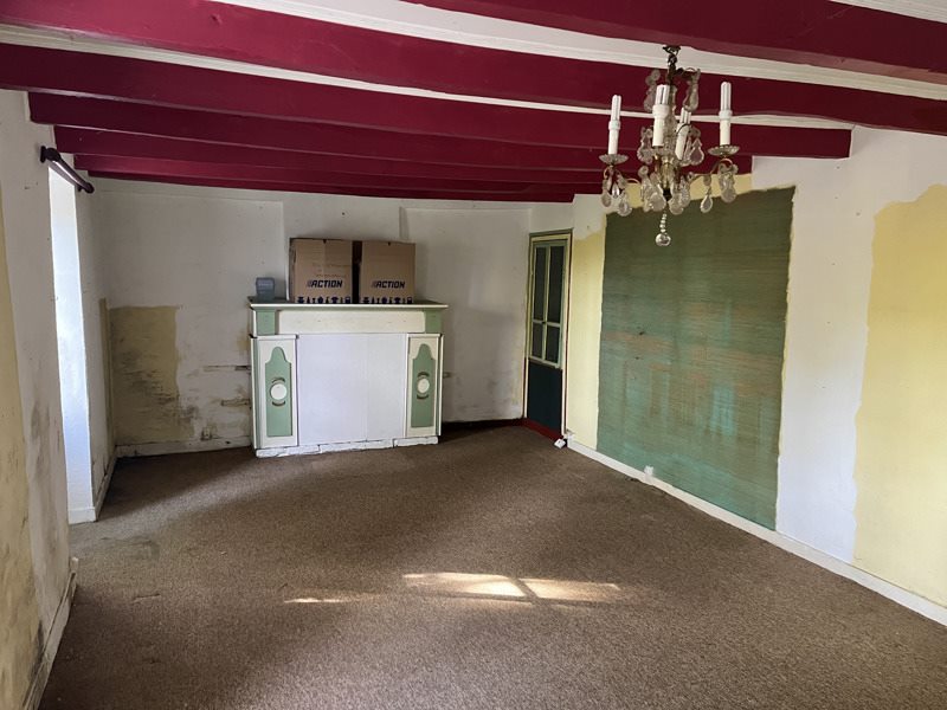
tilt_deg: -7.1
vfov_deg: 53.1
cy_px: 355
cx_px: 474
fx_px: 711
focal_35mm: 26
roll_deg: -0.7
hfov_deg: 67.3
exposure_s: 1/60
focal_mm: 5.1
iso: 500
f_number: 1.6
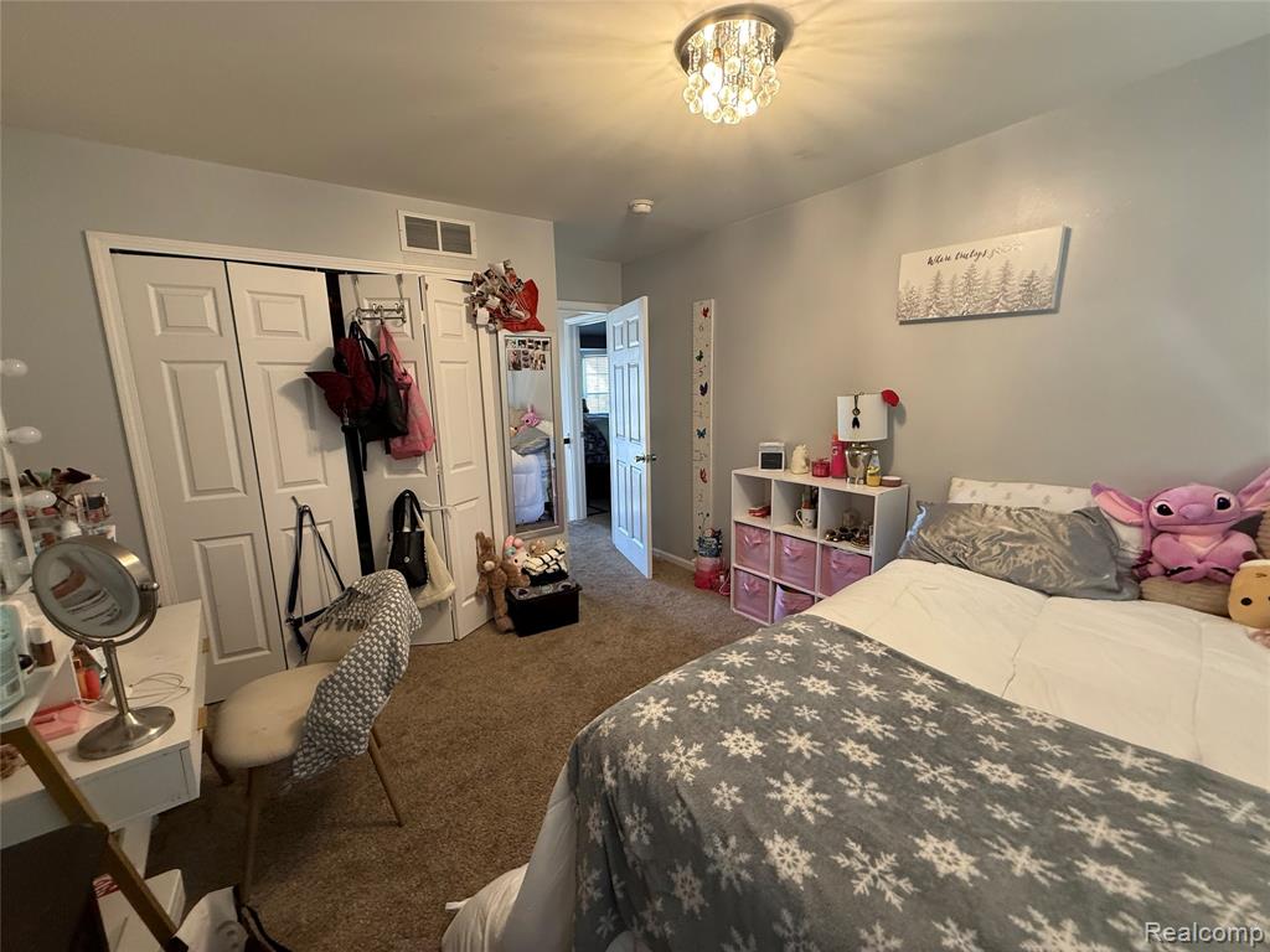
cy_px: 476
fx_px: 514
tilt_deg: -7.6
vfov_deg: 85.7
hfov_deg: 102.1
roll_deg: +3.2
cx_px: 635
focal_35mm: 14
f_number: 2.2
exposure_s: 1/60
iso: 250
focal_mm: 2.22
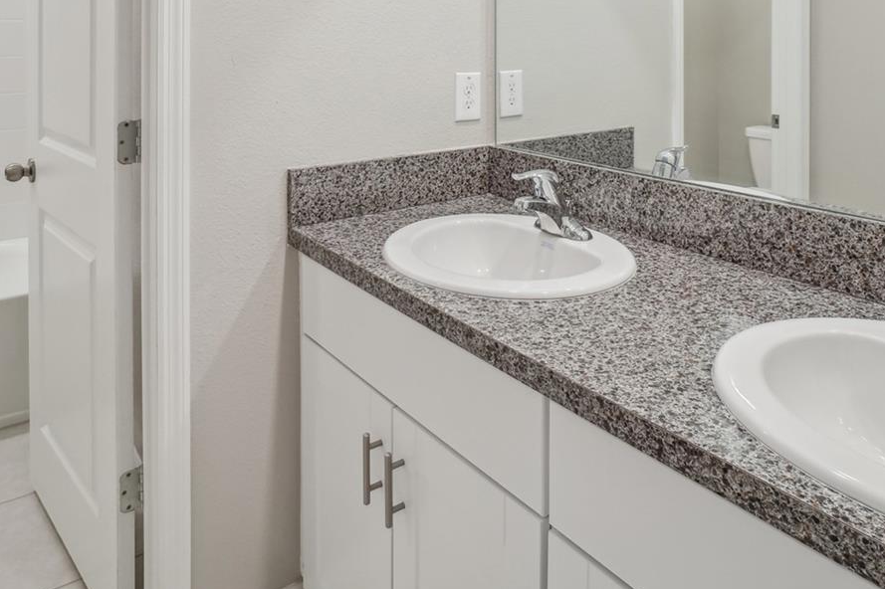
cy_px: 66
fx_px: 663
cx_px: 493
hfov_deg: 67.2
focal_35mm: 27
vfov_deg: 43.9
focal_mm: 10
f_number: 8
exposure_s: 1/20
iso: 400
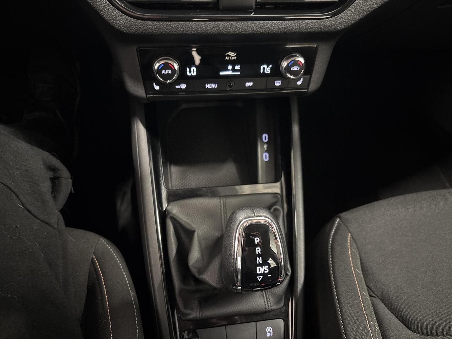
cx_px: 226
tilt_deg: -50.3
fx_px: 339
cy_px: 170
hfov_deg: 67.3
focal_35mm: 26
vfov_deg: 53.1
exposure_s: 1/15
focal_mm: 5.96
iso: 1600
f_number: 1.6
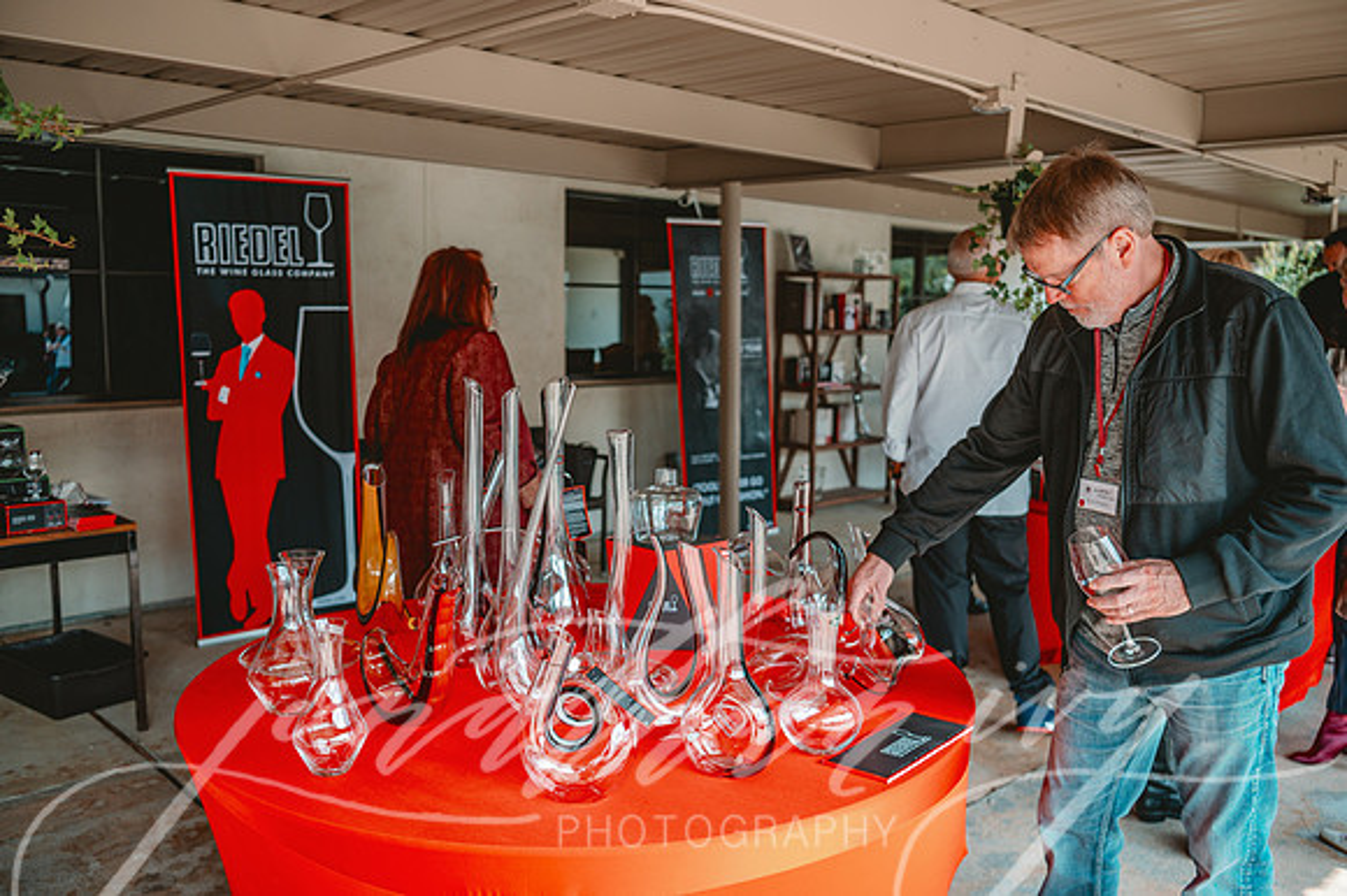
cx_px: 674
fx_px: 1197
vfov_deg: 41.1
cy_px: 448
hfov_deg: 58.7
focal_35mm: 32
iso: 400
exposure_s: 1/800
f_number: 2.8
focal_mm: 32
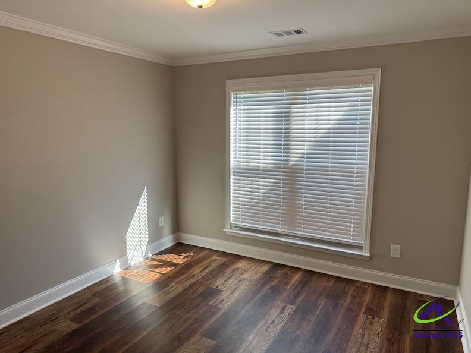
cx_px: 236
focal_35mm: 24
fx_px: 327
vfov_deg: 56.8
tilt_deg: -8.9
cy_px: 176
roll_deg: -0.5
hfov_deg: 71.6
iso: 80
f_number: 1.78
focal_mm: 6.76
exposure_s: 1/120
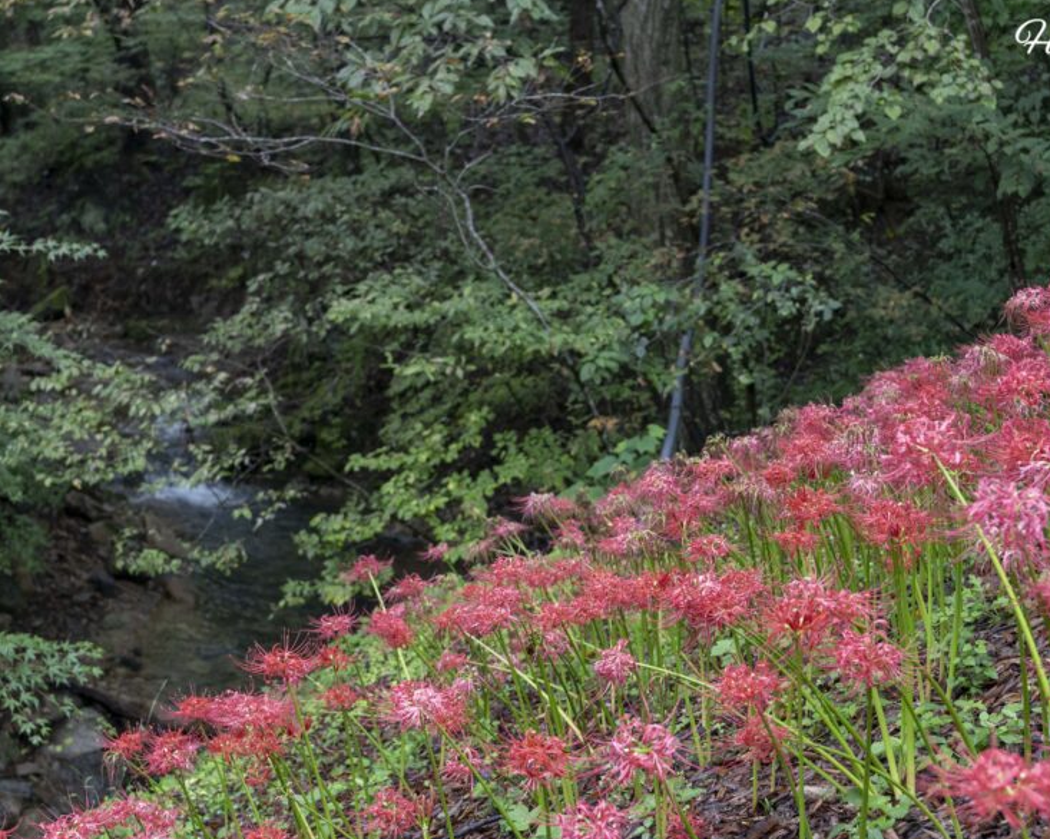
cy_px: 479
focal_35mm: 59
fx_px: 1833
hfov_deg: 32.0
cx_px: 516
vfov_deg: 25.8
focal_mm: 45
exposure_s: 1/160
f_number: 5.6
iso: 1250
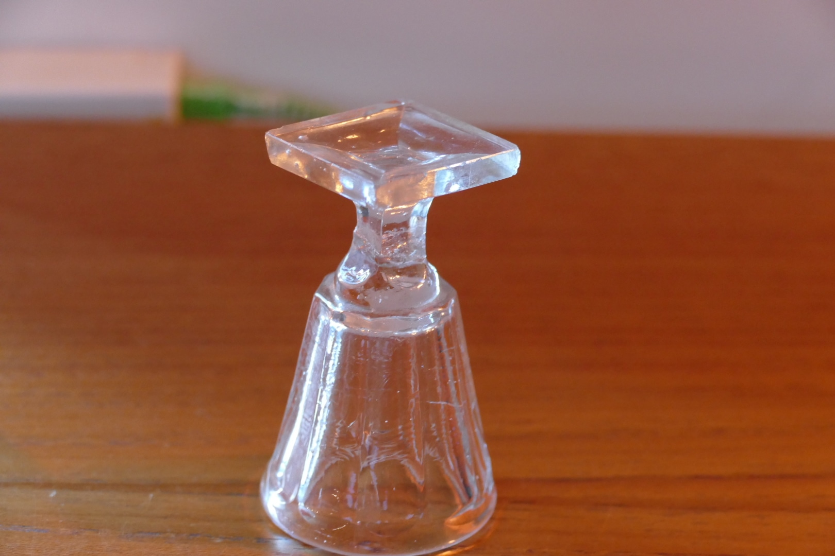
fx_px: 2737
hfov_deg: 17.3
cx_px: 418
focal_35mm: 118
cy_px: 278
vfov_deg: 11.6
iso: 1600
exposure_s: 1/20
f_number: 3.9
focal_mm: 43.05
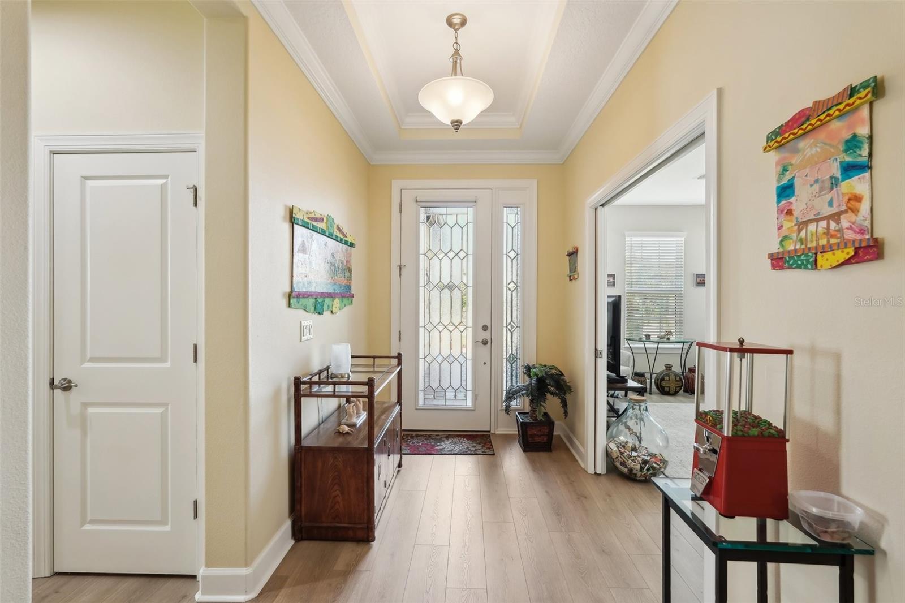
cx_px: 452
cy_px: 302
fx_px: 415
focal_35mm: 16
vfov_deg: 72.0
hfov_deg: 95.0
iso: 400
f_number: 7.1
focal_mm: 16.5
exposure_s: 1/13
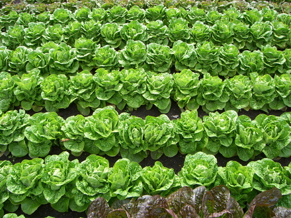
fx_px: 319
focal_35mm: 38
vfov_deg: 37.7
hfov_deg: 49.0
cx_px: 146
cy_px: 109
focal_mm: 6.2
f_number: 4.3
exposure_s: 1/200
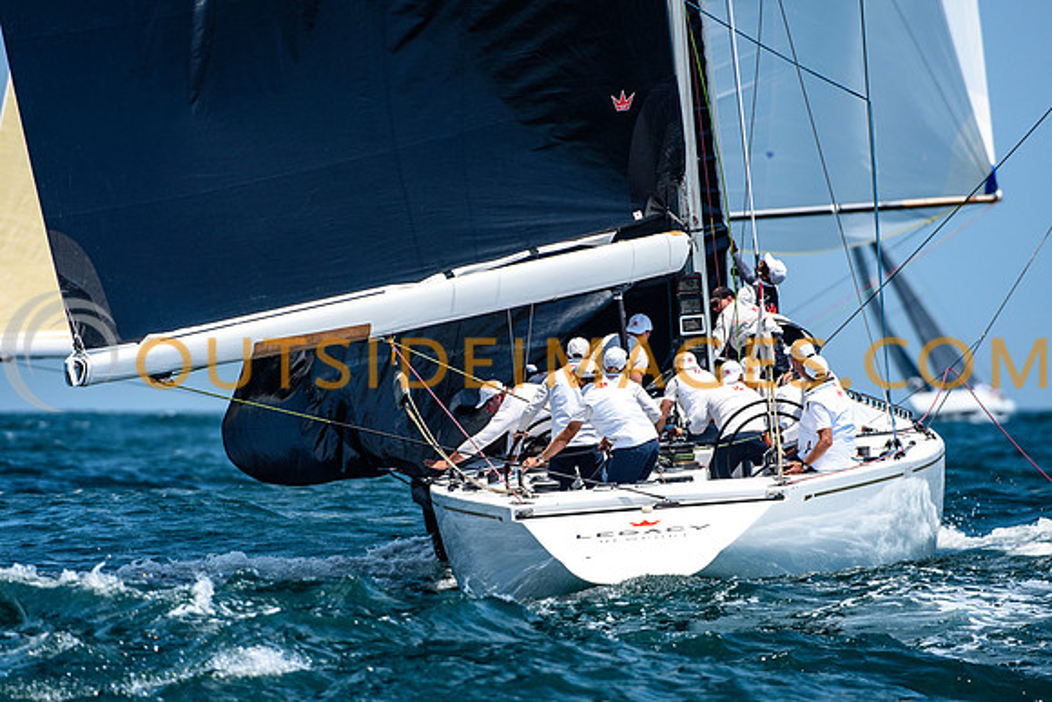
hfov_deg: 3.8
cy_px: 351
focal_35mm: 548
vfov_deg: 2.5
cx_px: 526
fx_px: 16024
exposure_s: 1/2500
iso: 400
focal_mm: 340
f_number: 5.6
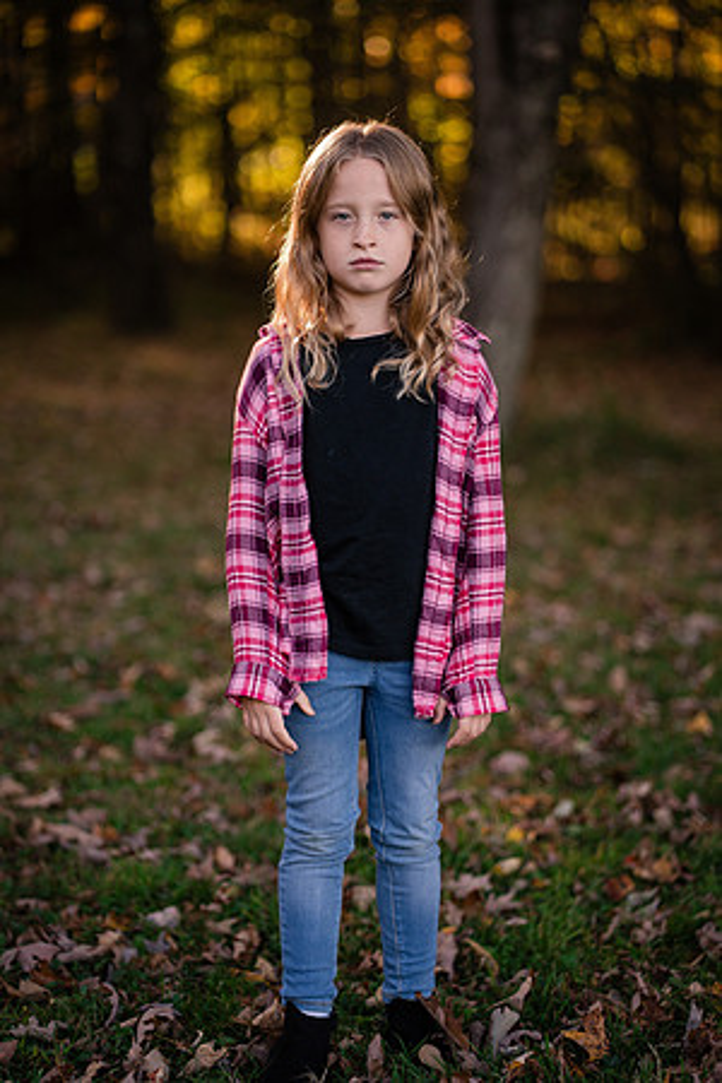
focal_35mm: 85
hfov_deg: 16.1
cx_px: 361
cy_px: 542
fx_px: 2557
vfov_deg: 23.9
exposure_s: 1/1000
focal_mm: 85
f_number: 2.2
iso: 320
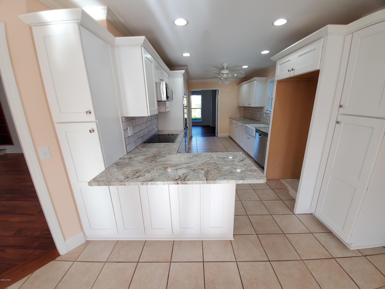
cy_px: 144
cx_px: 192
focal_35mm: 13
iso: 80
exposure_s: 1/60
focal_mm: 1.8
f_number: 2.2
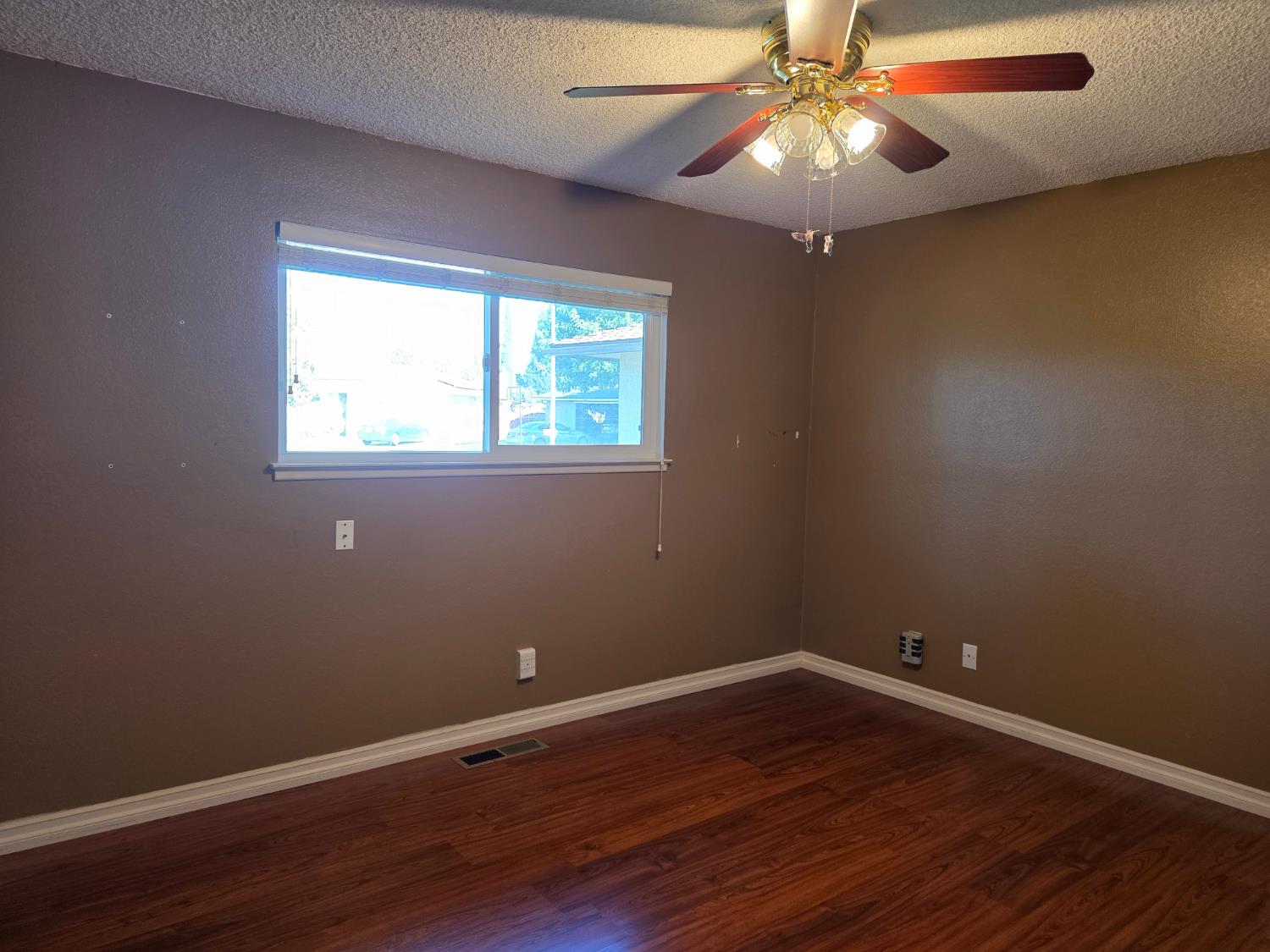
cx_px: 635
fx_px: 844
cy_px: 476
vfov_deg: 58.9
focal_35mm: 23
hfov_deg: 73.9
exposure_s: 1/120
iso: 250
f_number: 1.7
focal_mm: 6.3
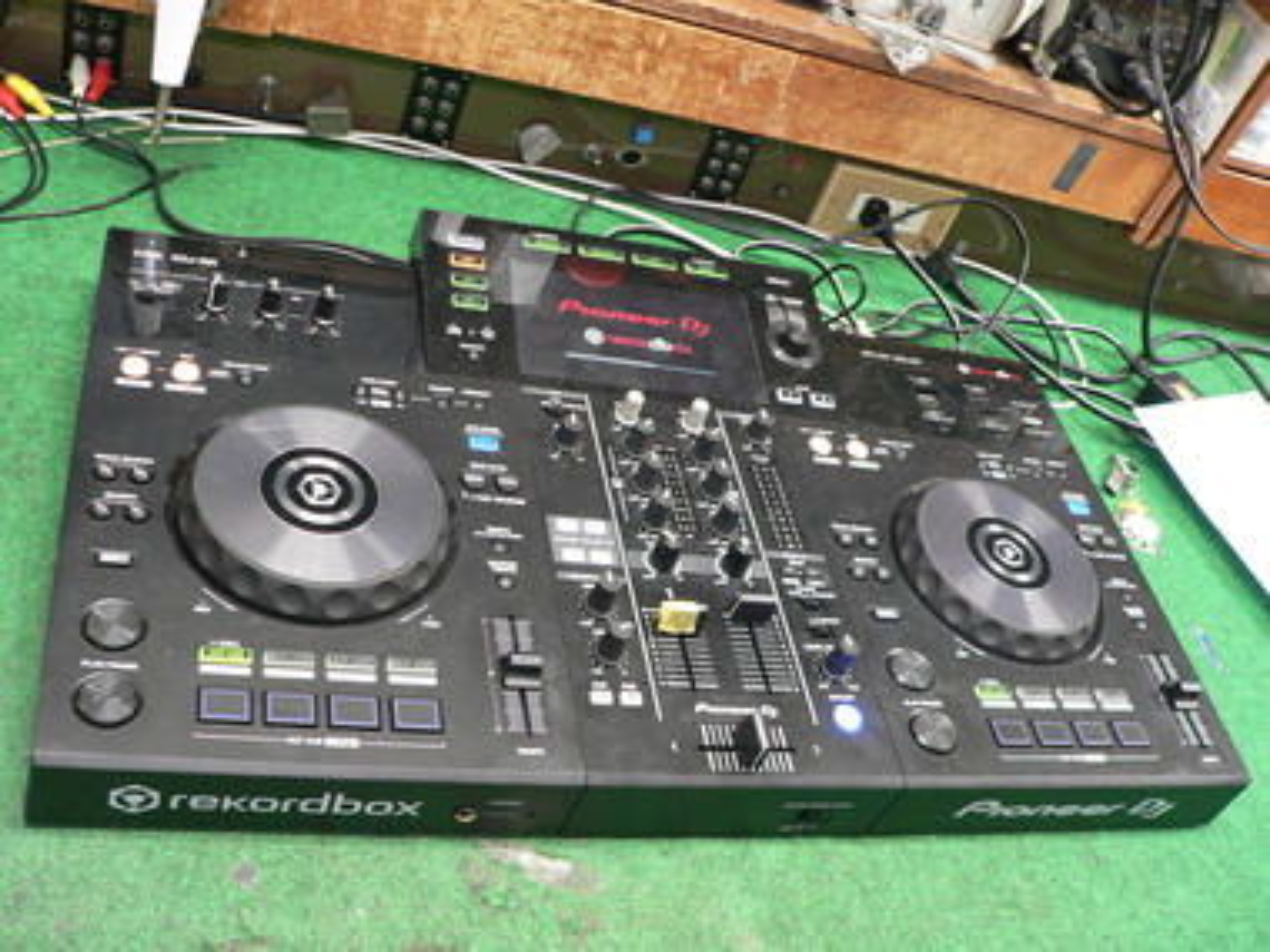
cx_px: 635
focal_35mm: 36
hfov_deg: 51.4
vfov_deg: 39.7
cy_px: 476
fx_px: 1321
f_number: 2.8
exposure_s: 1/6
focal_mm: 6
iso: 200
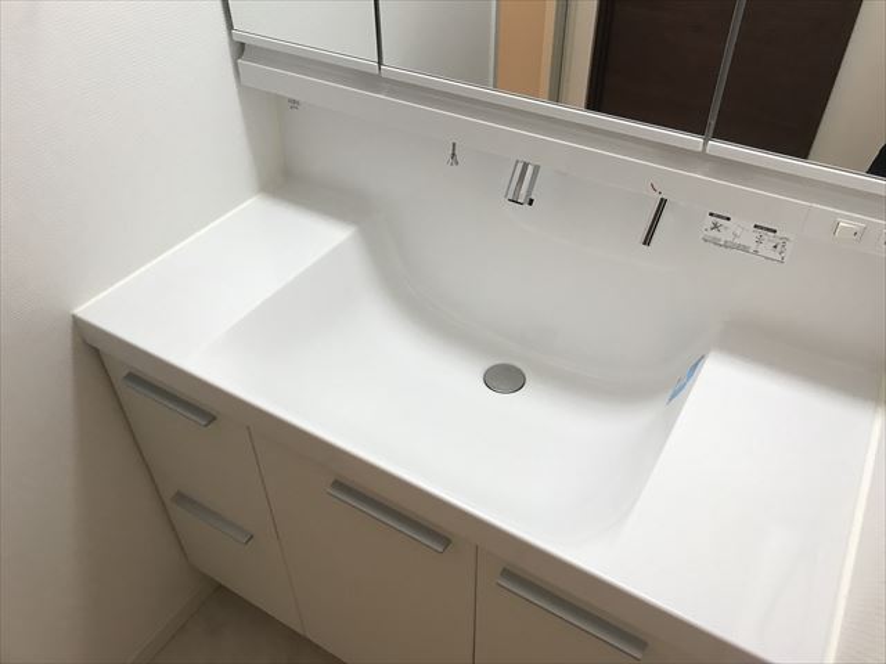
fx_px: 717
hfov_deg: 63.4
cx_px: 443
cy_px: 332
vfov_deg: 49.7
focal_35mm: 28
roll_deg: +0.3
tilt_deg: -39.2
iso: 40
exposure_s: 1/25
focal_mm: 3.99
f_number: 1.8
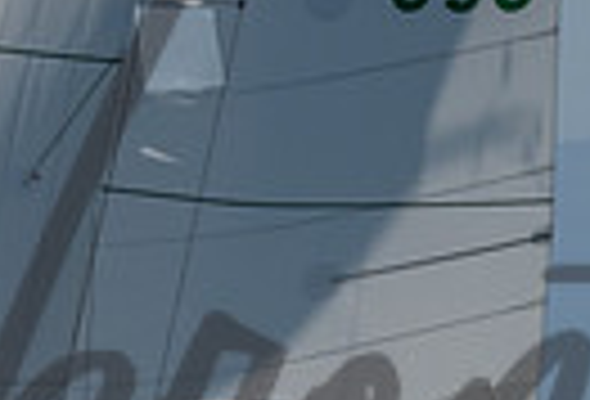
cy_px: 249
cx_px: 42
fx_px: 16270
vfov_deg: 1.4
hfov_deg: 2.1
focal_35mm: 987
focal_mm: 185
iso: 640
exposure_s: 1/1000
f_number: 9
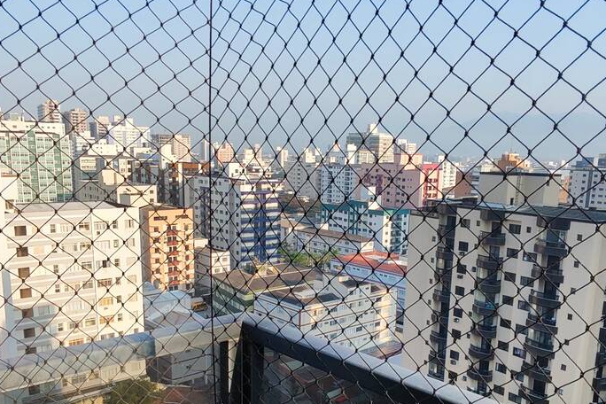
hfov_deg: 54.4
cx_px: 315
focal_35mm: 35
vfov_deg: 37.3
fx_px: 589
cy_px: 277
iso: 50
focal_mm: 1.65
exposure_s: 1/899
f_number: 2.2
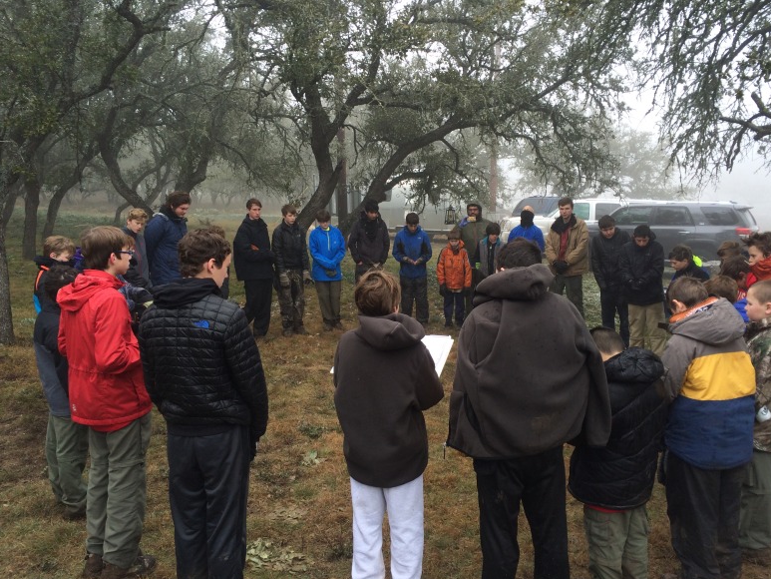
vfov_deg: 46.8
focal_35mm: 30
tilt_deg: -10.9
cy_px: 283
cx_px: 398
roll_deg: +2.2
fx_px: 668
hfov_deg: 59.9
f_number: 2.2
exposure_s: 1/376
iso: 32
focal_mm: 4.15
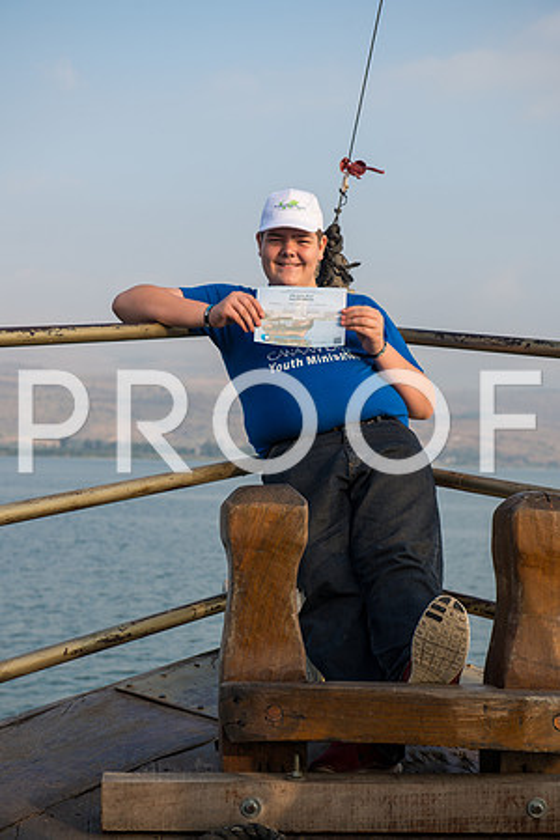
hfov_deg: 19.5
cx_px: 280
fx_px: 1633
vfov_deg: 28.8
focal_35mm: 70
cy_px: 420
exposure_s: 1/320
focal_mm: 70
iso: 100
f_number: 4
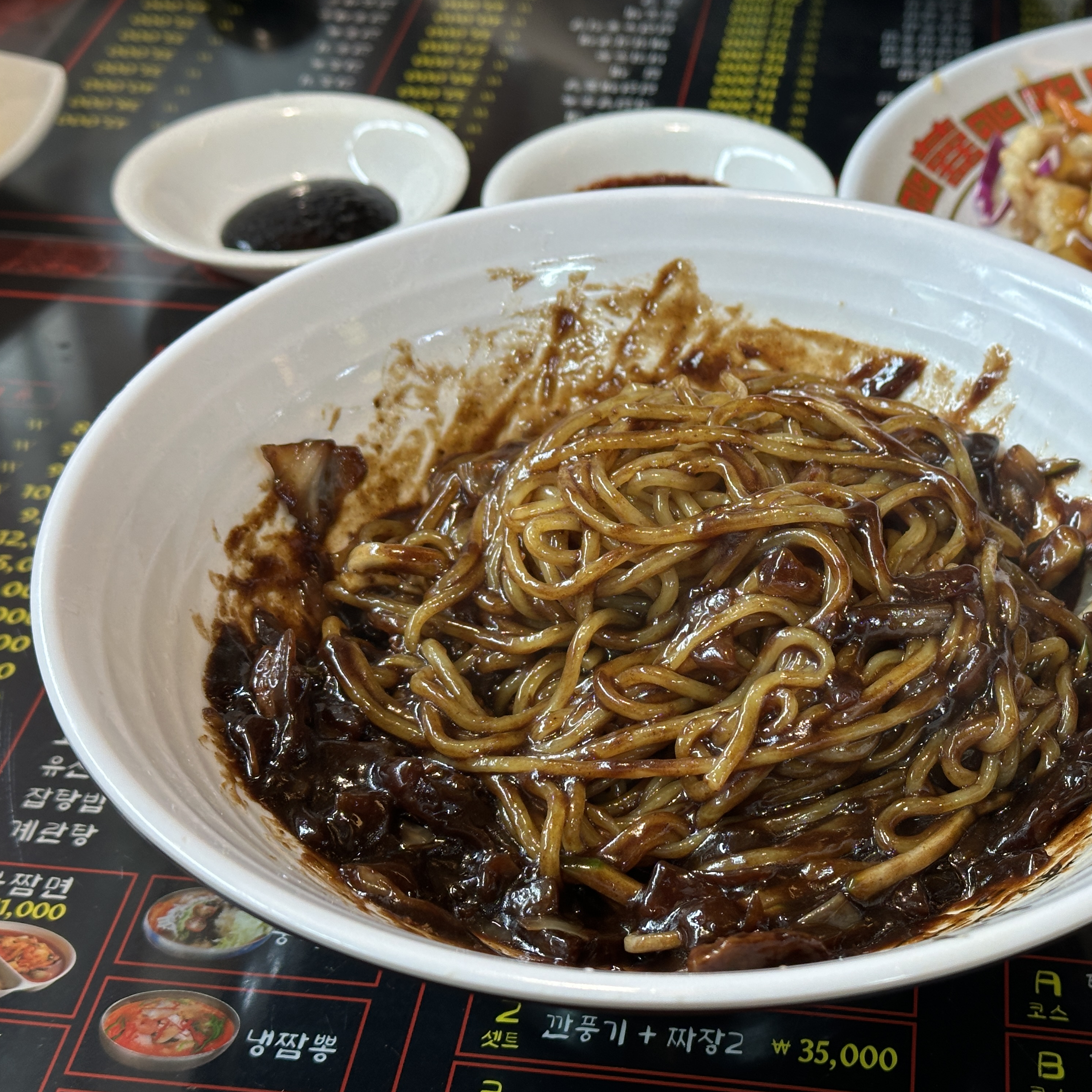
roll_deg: +0.9
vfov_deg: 30.0
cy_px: 545
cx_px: 694
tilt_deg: -38.6
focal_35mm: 57
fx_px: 2034
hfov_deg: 29.9
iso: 50
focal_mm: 6.86
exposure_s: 1/60
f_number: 1.78
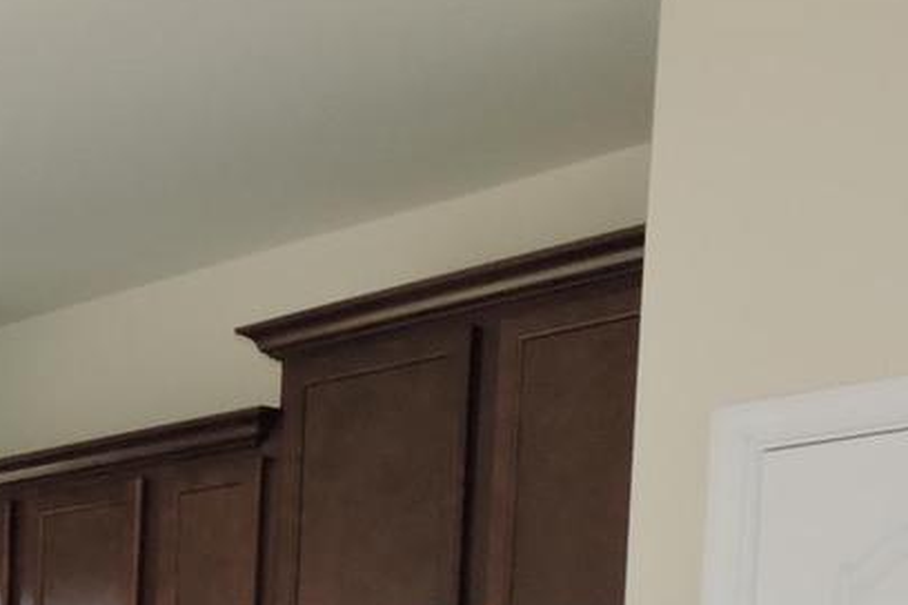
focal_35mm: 88
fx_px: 2219
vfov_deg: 13.9
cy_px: 1079
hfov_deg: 20.9
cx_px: -300
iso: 200
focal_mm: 4.3
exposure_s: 1/40
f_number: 3.3
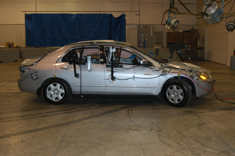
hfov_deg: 45.0
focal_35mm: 44
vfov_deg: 30.8
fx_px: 284
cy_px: 78
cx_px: 118
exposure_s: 1/60
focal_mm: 29
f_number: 5.6
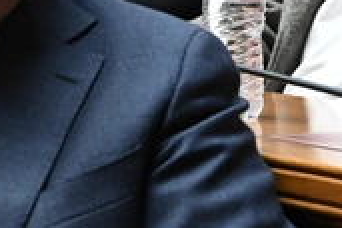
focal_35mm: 148
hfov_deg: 13.5
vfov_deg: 9.1
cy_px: -89
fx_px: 1406
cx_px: 402
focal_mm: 39
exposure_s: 1/400
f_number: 4.5
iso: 6400
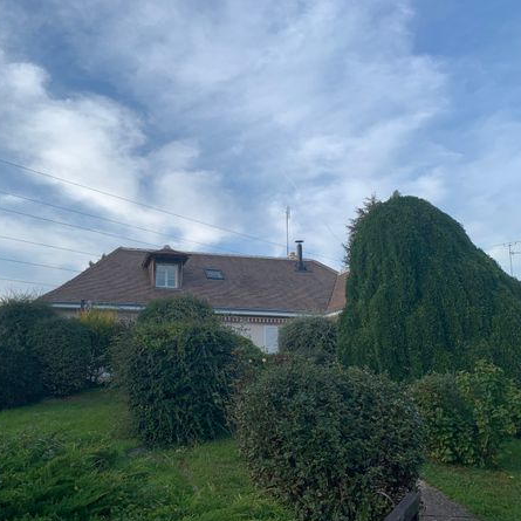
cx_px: 188
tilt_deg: +11.6
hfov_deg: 51.9
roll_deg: -1.2
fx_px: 528
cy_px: 262
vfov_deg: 52.5
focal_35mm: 31
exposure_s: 1/759
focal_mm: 4.25
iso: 25
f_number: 1.8
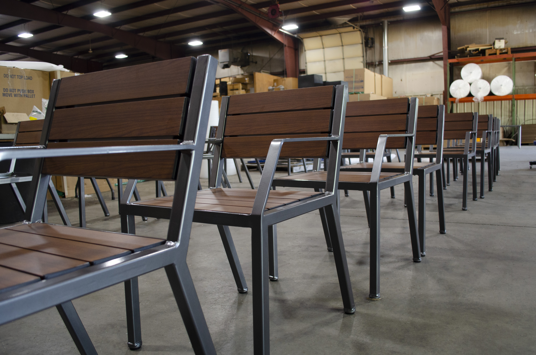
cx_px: 268
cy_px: 178
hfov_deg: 62.0
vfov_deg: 43.4
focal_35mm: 30
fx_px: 446
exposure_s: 1/60
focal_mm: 20
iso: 640
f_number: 4
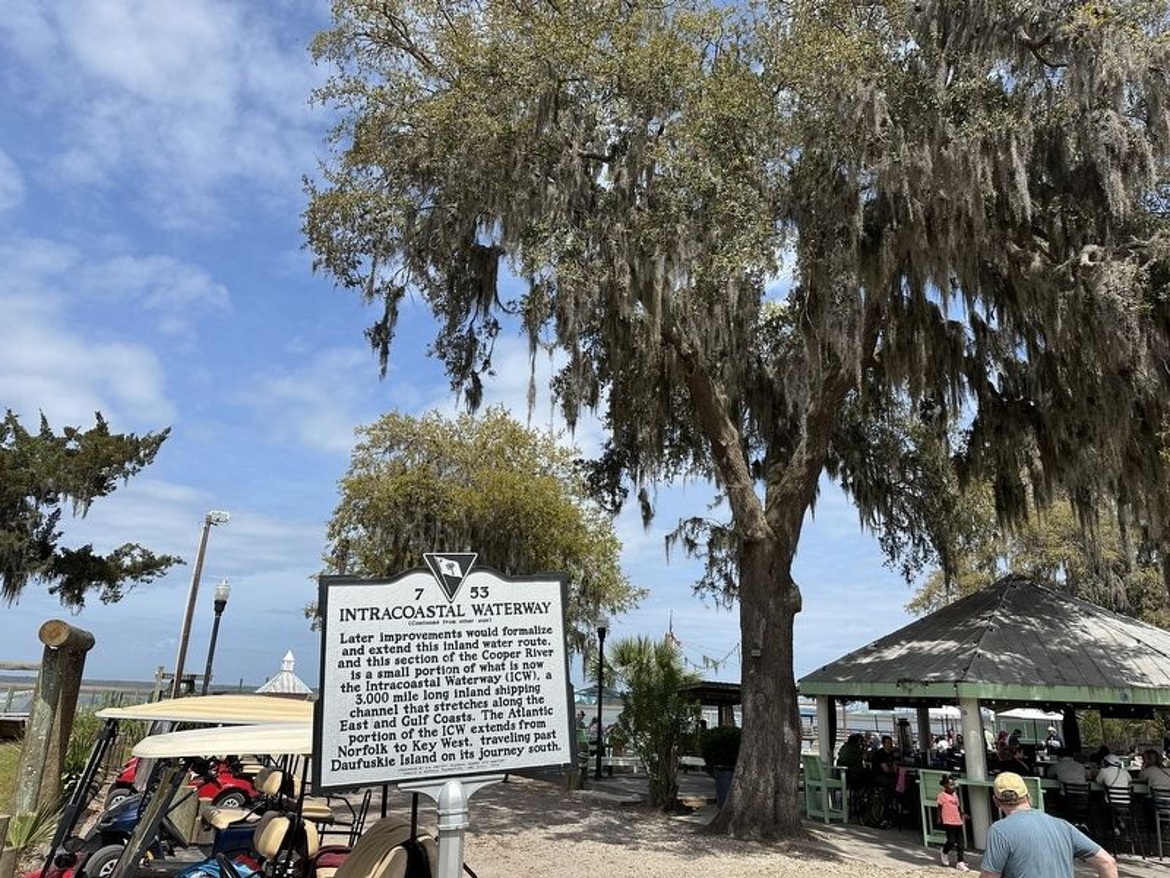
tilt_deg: +17.1
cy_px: 439
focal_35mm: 24
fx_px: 811
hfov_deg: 71.6
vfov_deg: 56.8
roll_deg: -2.3
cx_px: 585
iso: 80
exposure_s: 1/5525
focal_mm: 6.86
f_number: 1.78
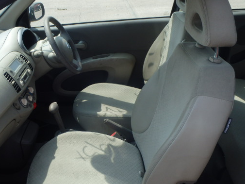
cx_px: 90
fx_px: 269
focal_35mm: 38
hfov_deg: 48.5
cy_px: 111
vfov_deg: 37.6
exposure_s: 1/400
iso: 125
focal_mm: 5.4
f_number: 4.1
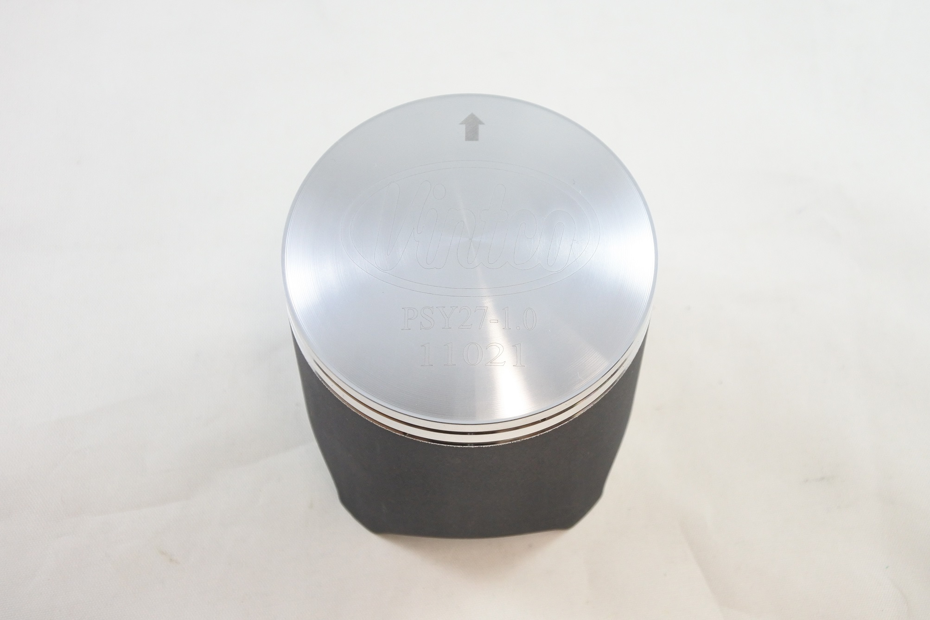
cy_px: 310
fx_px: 1550
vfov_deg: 22.6
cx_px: 465
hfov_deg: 33.4
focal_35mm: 60
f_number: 4.8
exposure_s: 1/125
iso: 800
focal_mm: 22.3
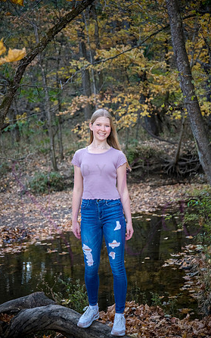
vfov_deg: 27.8
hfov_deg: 17.6
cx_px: 104
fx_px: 680
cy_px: 169
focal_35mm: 74
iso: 800
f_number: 4.5
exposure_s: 1/250
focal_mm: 72
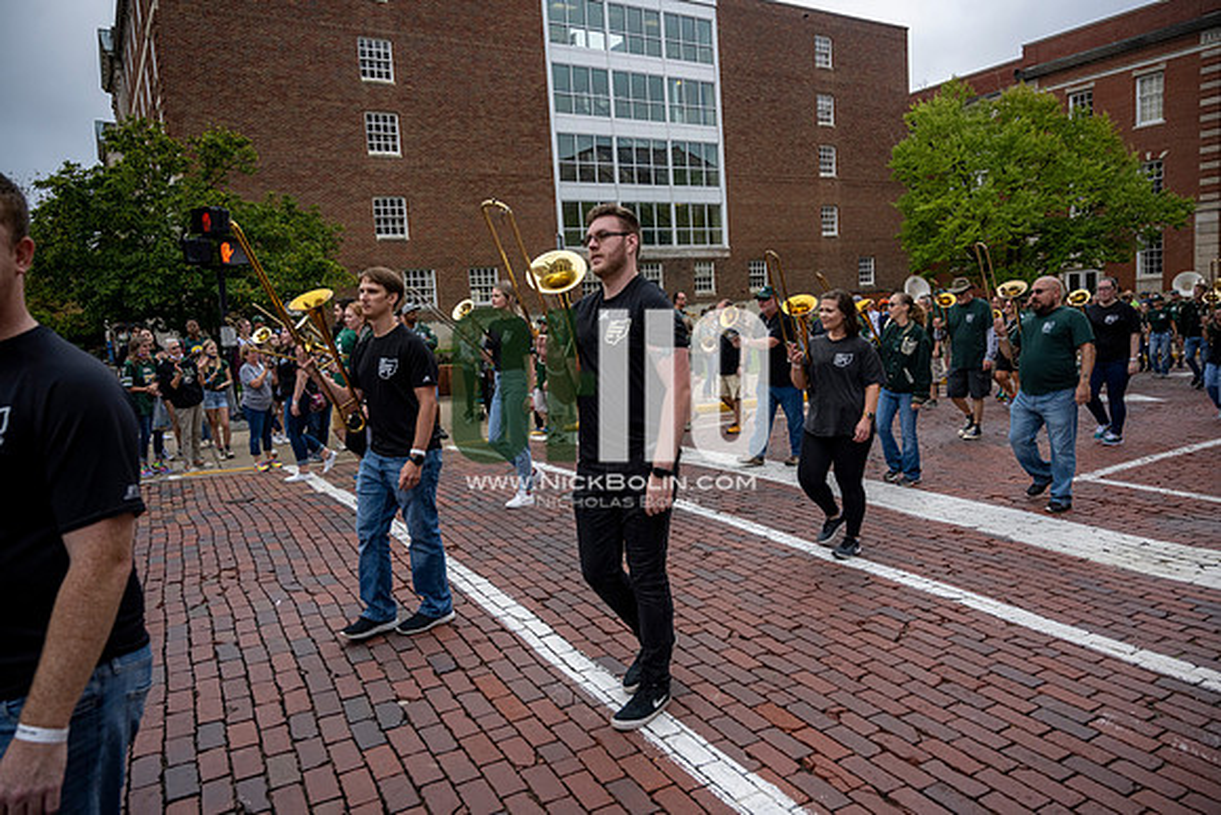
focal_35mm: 24
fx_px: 814
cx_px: 610
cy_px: 408
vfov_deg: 53.2
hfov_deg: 73.7
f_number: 4
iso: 640
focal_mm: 24
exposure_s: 1/1600
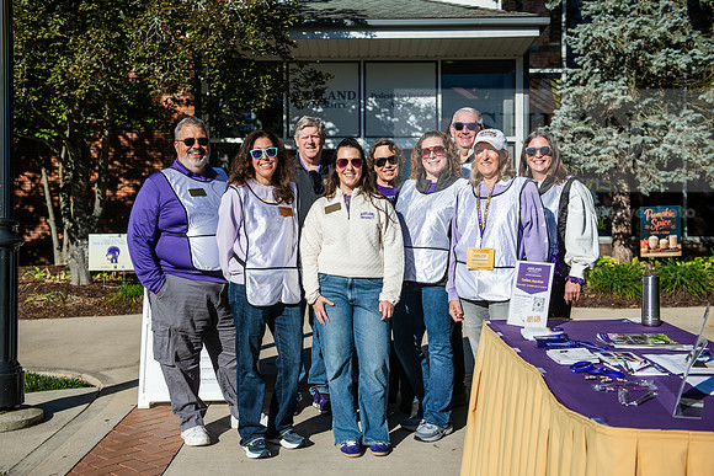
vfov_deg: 28.1
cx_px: 357
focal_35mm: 48
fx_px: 952
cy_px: 238
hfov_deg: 41.1
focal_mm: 48
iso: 64
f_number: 4
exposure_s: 1/800
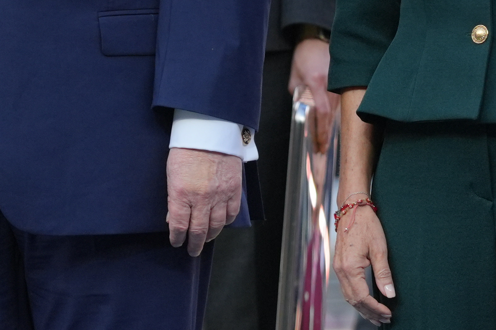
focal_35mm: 993
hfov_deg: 2.1
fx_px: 13679
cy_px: -175
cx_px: 189
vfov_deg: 1.4
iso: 1000
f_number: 6.3
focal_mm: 261
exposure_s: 1/1000
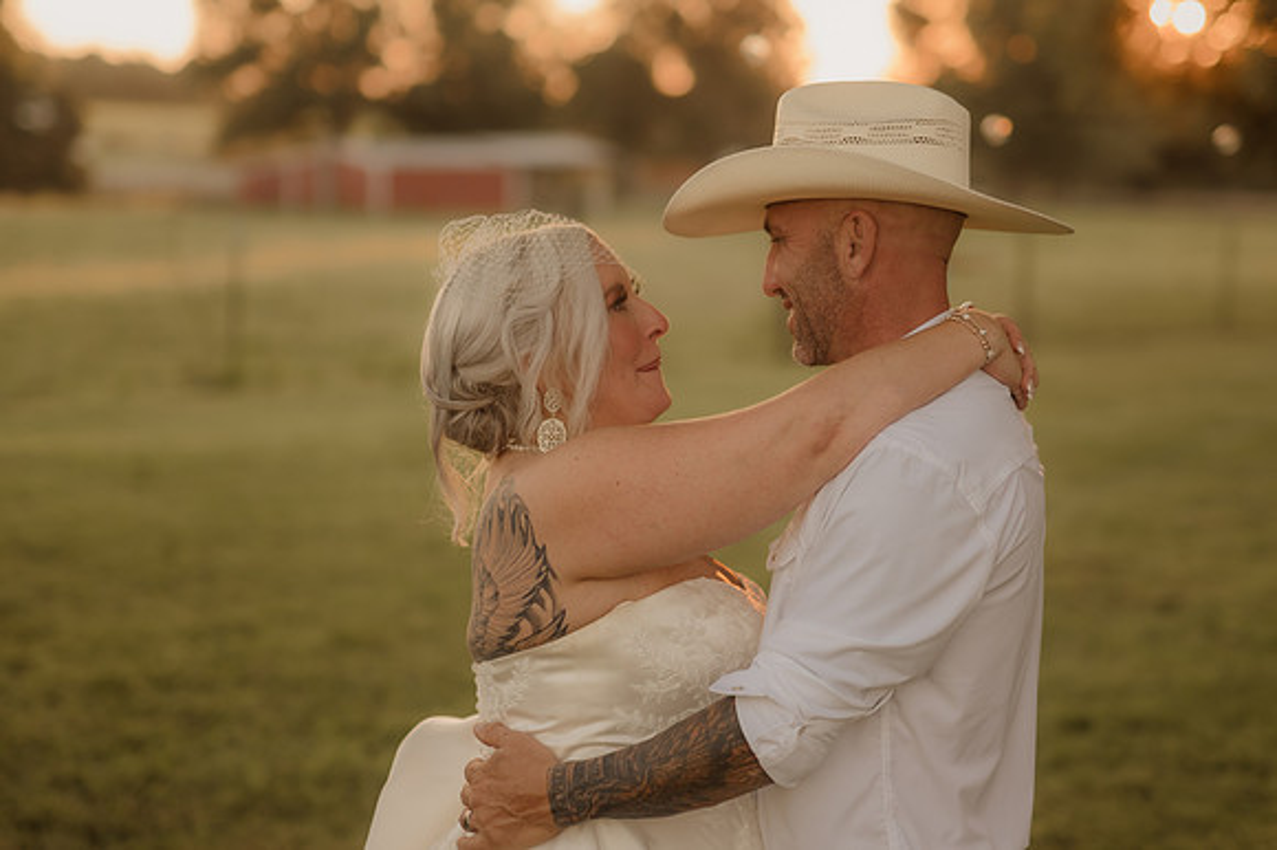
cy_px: 425
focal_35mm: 75
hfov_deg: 27.0
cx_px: 638
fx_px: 2659
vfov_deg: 18.2
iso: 200
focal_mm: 50
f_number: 2.8
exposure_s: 1/400
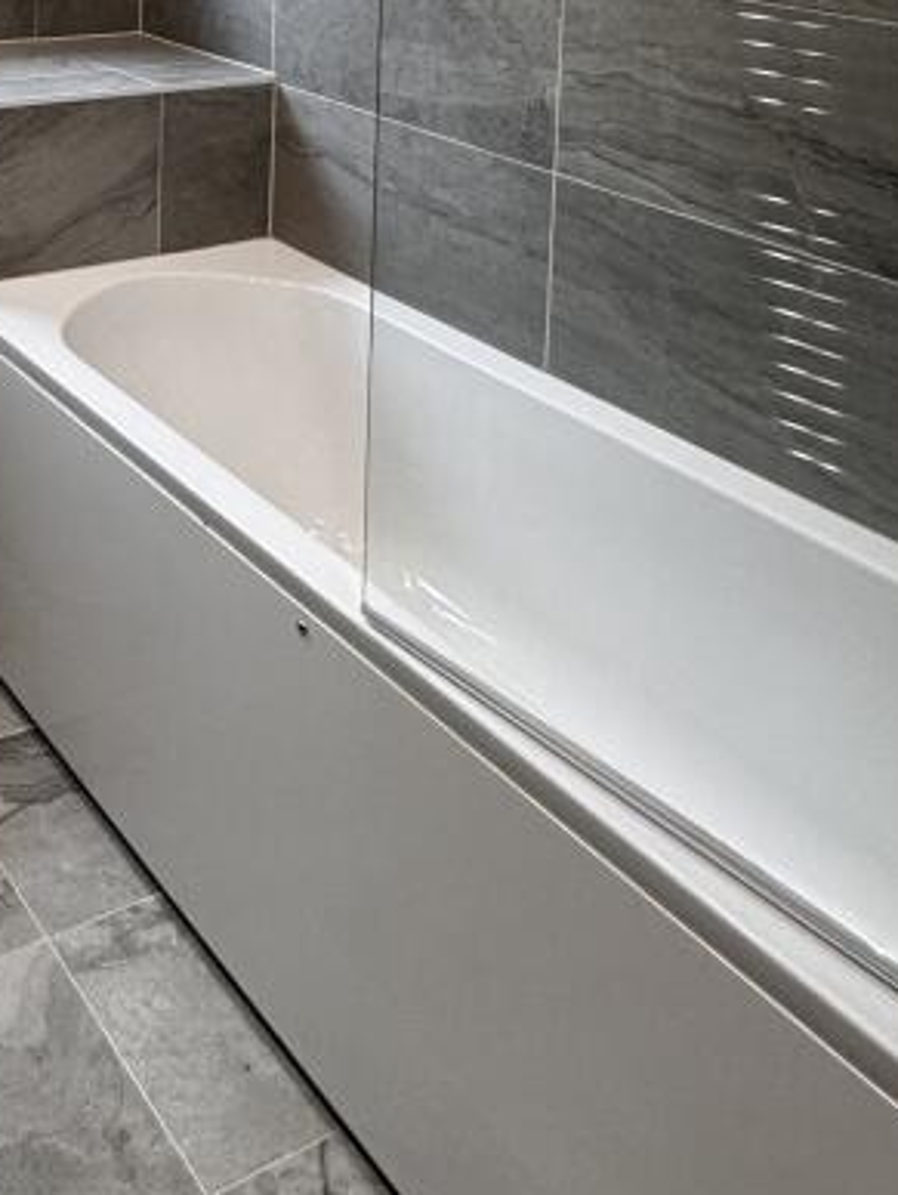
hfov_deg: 32.8
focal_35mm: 37
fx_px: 1278
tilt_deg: -1.9
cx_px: -145
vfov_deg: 39.1
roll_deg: -1.3
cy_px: -179
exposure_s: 1/100
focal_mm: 2.22
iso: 160
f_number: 2.2
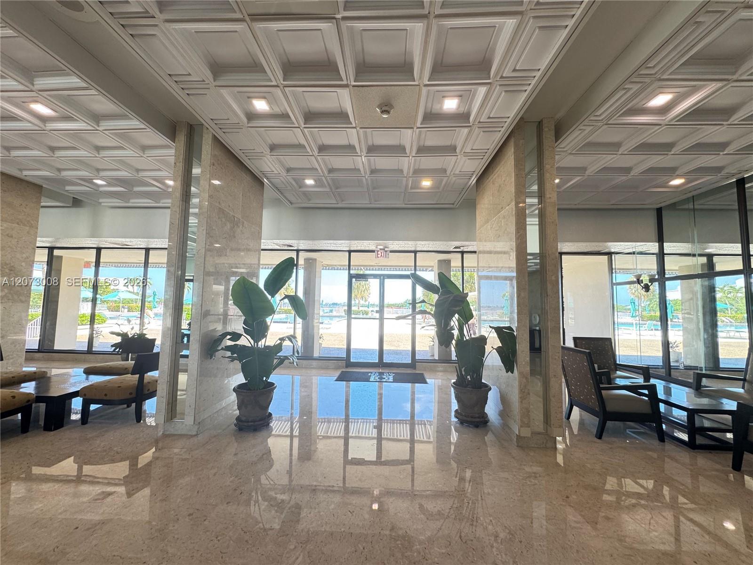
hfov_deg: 102.1
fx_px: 305
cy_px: 282
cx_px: 376
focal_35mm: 14
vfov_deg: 85.7
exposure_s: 1/120
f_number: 2.2
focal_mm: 2.22
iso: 160
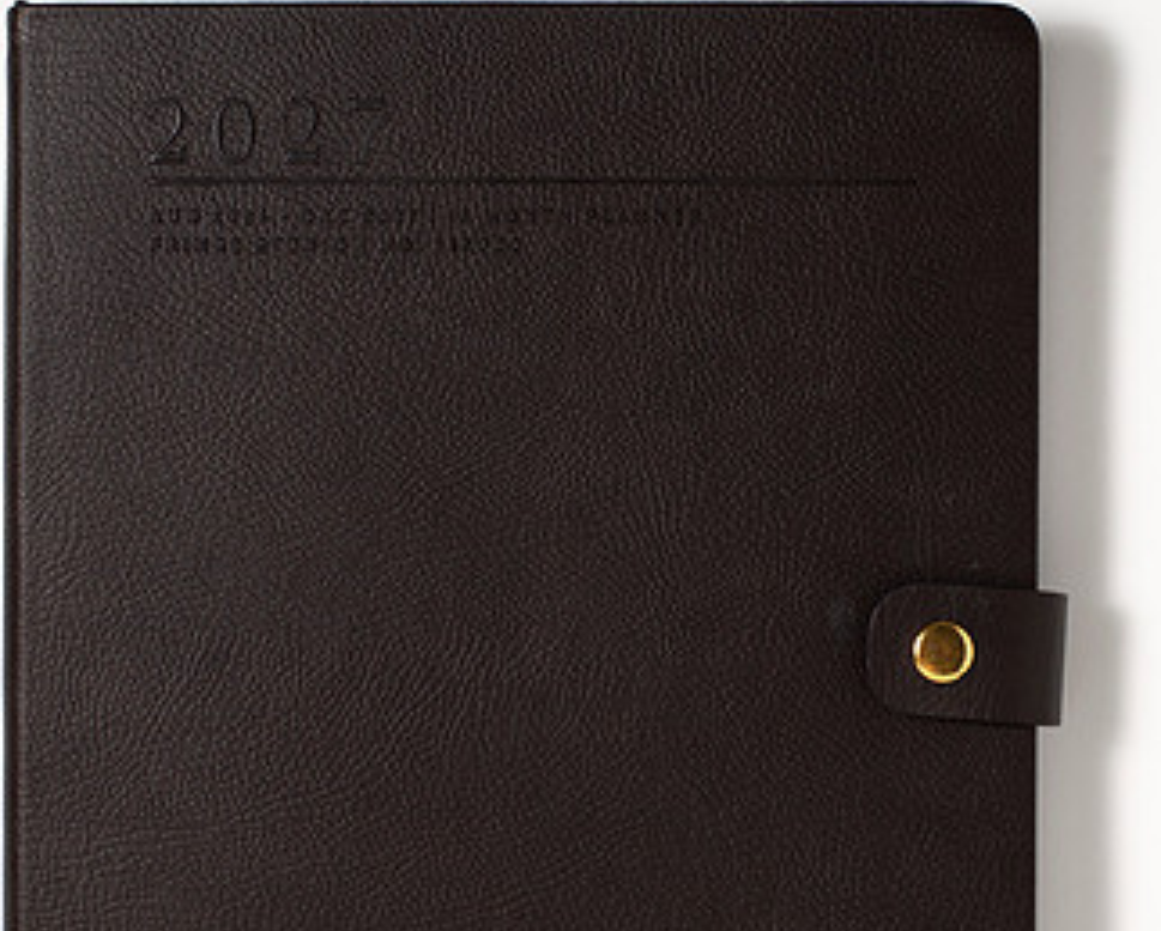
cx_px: 628
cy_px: 726
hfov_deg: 16.4
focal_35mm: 117
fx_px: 4024
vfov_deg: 13.1
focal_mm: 50
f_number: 9
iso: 200
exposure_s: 1/200
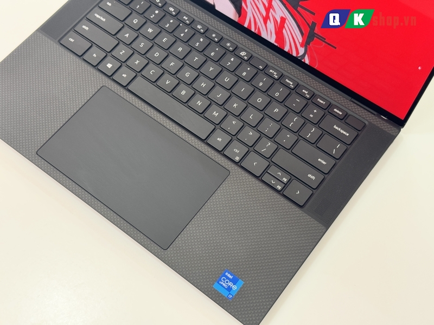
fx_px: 602
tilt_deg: -63.6
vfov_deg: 30.3
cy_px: 162
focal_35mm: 48
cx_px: 217
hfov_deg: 39.7
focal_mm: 6.76
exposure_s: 1/79
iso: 100
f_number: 1.78
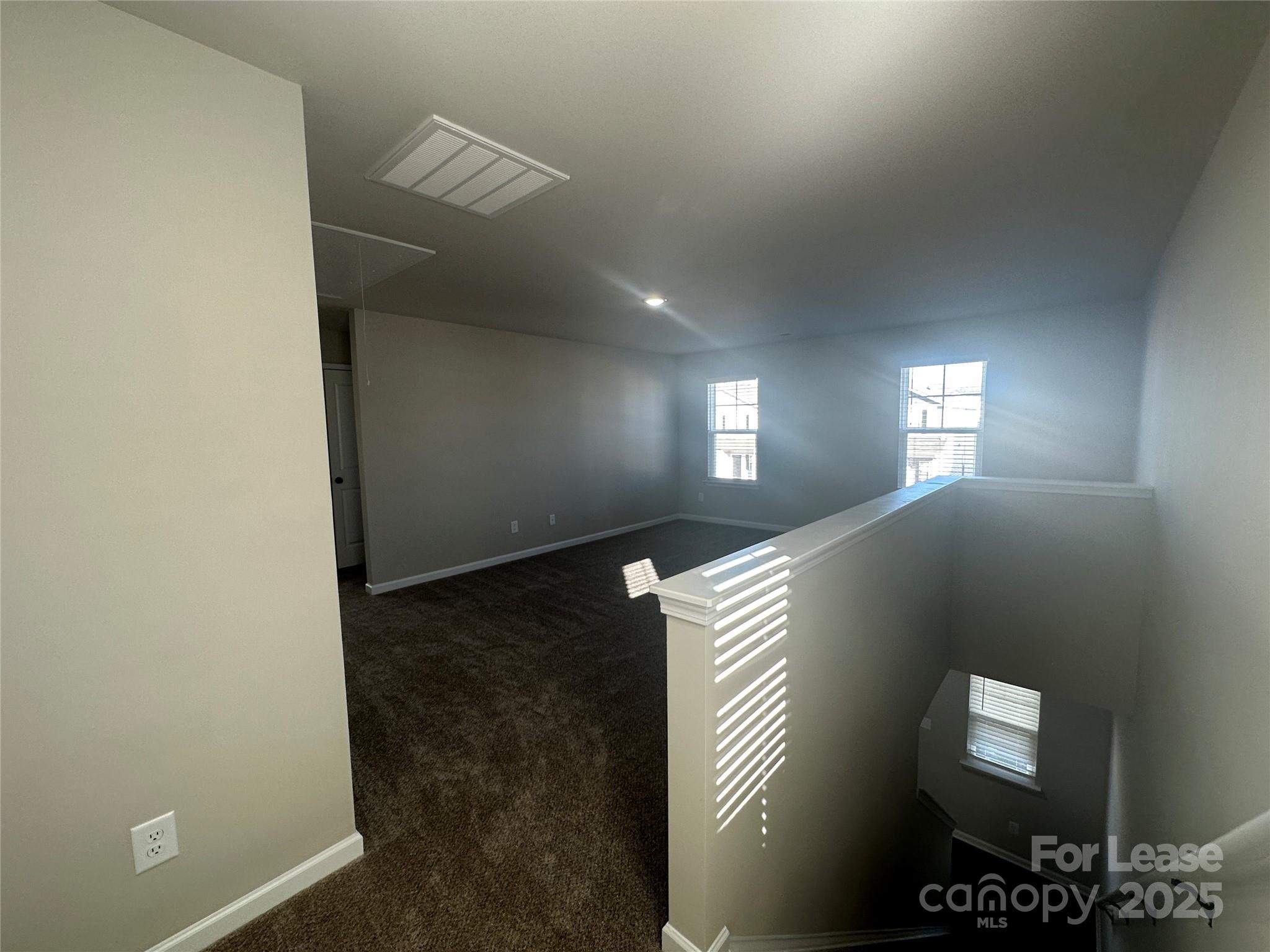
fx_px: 514
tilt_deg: -6.6
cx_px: 635
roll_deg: +0.6
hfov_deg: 102.1
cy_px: 476
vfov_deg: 85.7
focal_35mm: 14
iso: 80
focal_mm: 2.22
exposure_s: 1/120
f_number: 2.2
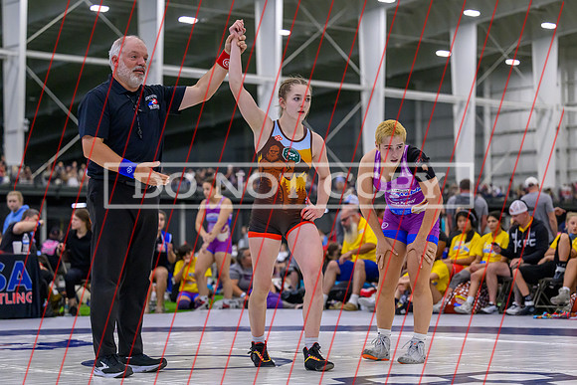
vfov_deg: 15.5
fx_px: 1411
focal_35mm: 88
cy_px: 194
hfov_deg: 23.1
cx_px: 267
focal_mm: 77
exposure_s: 1/800
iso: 6400
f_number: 2.8
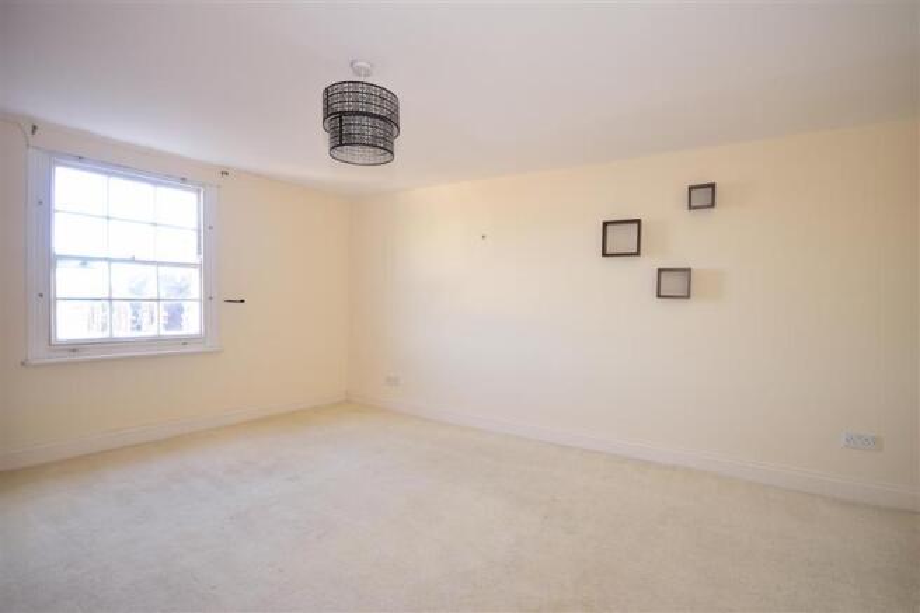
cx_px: 460
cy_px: 306
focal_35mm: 15
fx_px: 383
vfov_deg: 77.3
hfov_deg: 100.4
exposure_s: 1/20
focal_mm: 10
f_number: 5.6
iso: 400
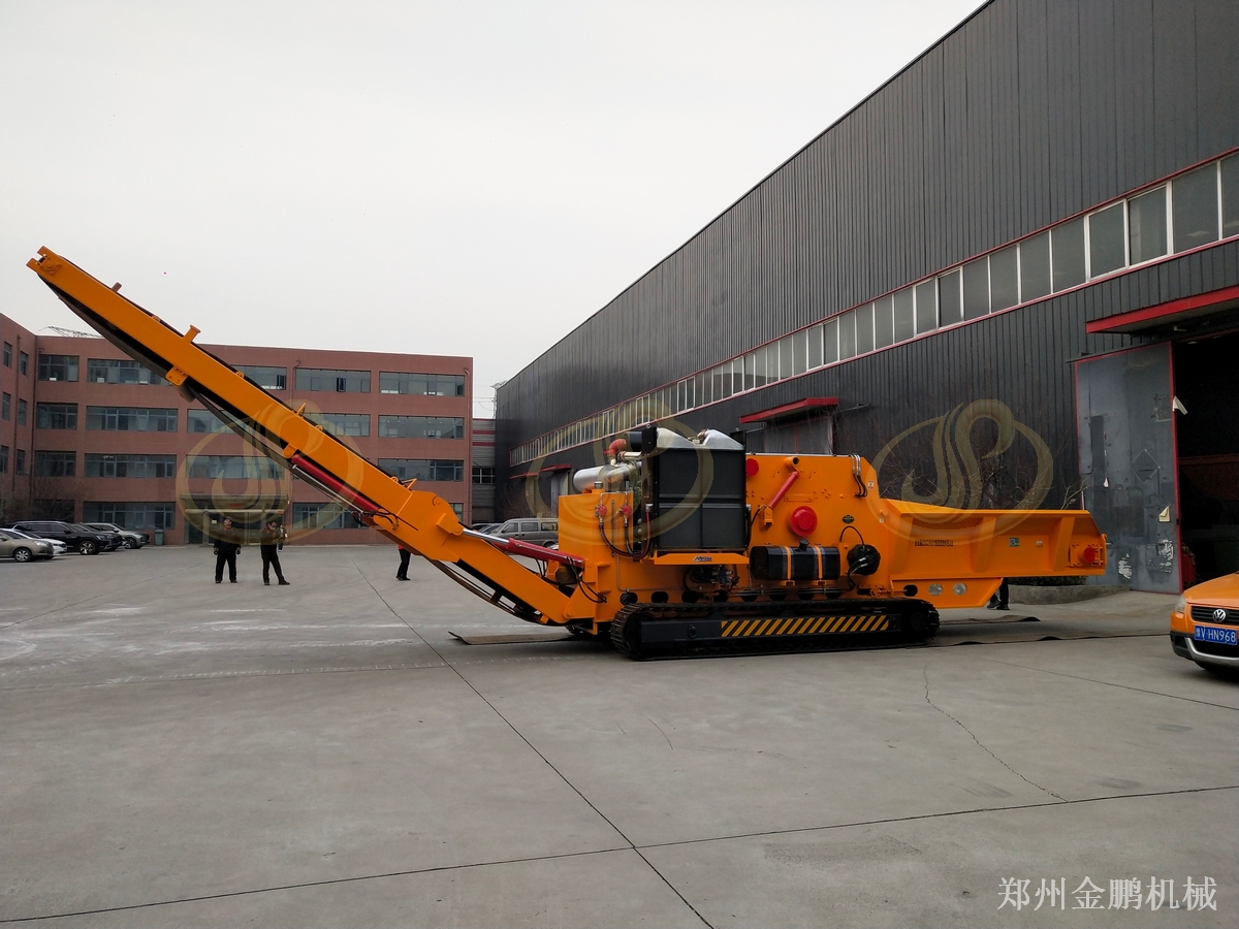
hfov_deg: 60.0
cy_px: 464
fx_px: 1074
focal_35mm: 30
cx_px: 620
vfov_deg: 46.8
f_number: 1.8
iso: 65
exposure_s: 1/475
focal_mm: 3.95
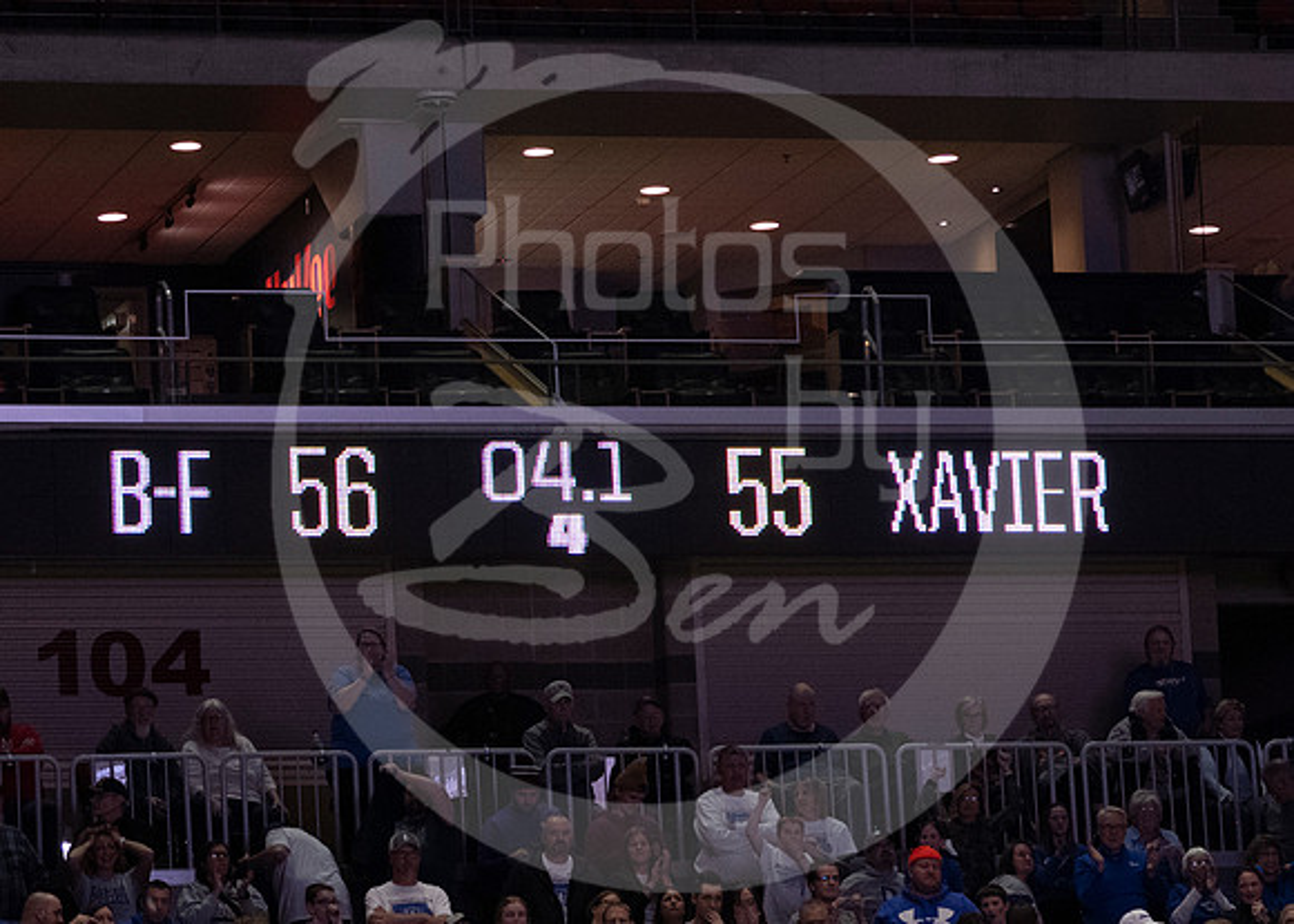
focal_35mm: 204
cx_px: 714
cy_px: 466
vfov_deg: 7.1
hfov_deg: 9.9
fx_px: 7497
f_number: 2.8
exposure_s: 1/800
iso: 2500
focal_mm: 95
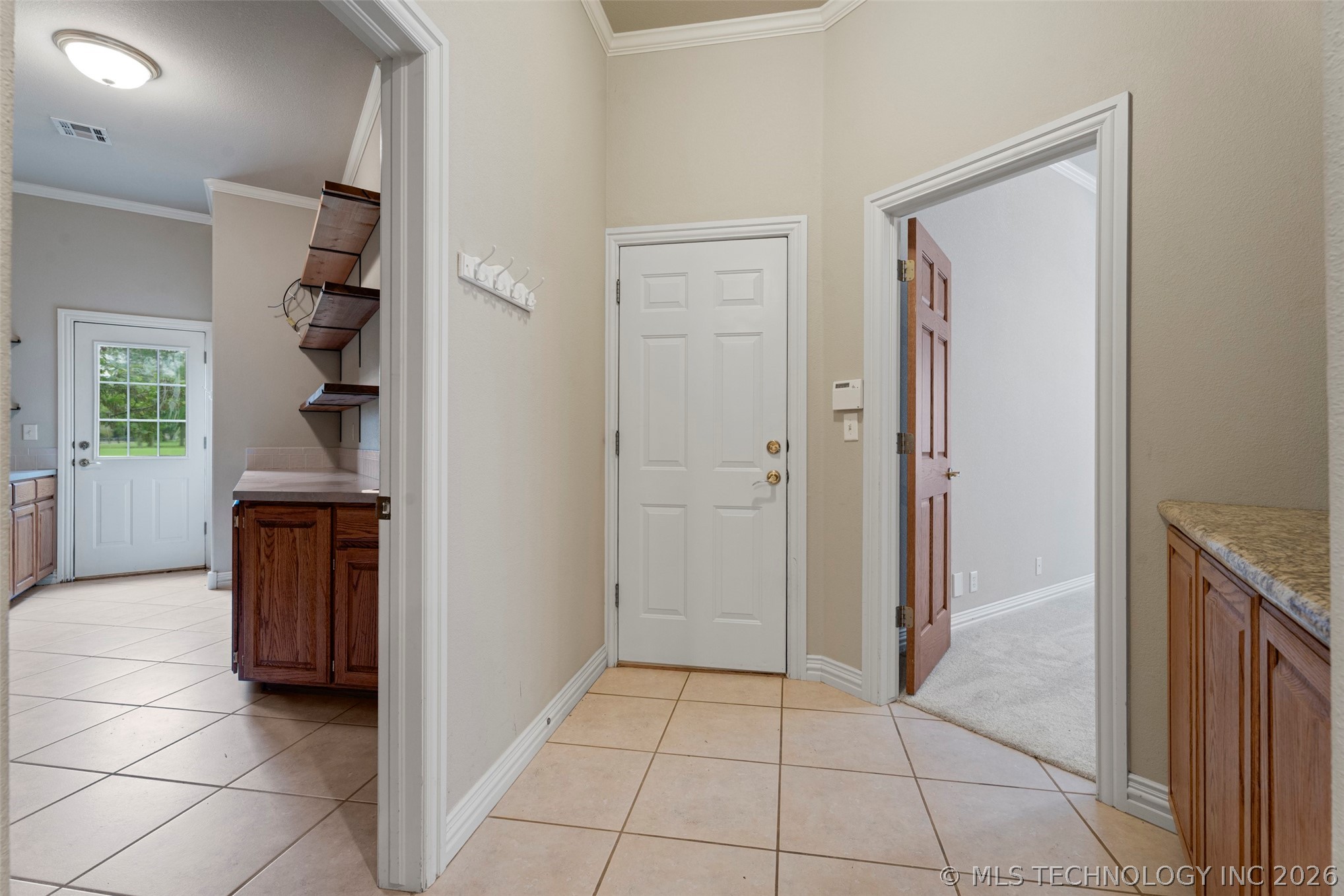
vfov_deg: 73.7
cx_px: 672
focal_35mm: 16
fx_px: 597
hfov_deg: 96.7
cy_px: 448
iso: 200
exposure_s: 1
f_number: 9
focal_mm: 16
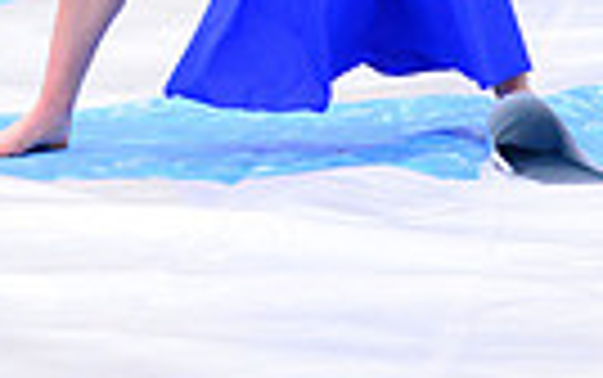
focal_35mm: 376
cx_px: 218
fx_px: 6184
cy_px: -594
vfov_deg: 3.4
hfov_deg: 5.6
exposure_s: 1/320
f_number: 2.8
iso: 6400
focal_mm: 110
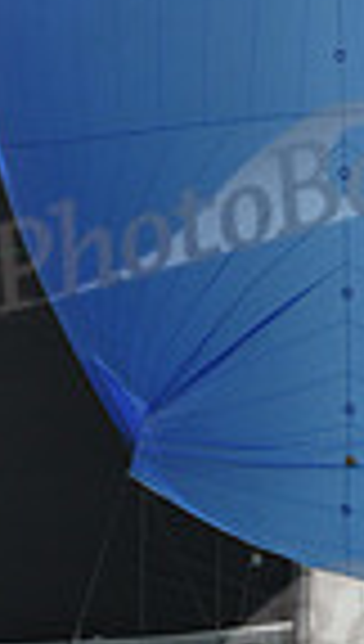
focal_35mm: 297
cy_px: -99
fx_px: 5069
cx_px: 856
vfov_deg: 7.2
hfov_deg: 4.0
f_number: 11
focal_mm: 70
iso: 400
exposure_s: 1/1250
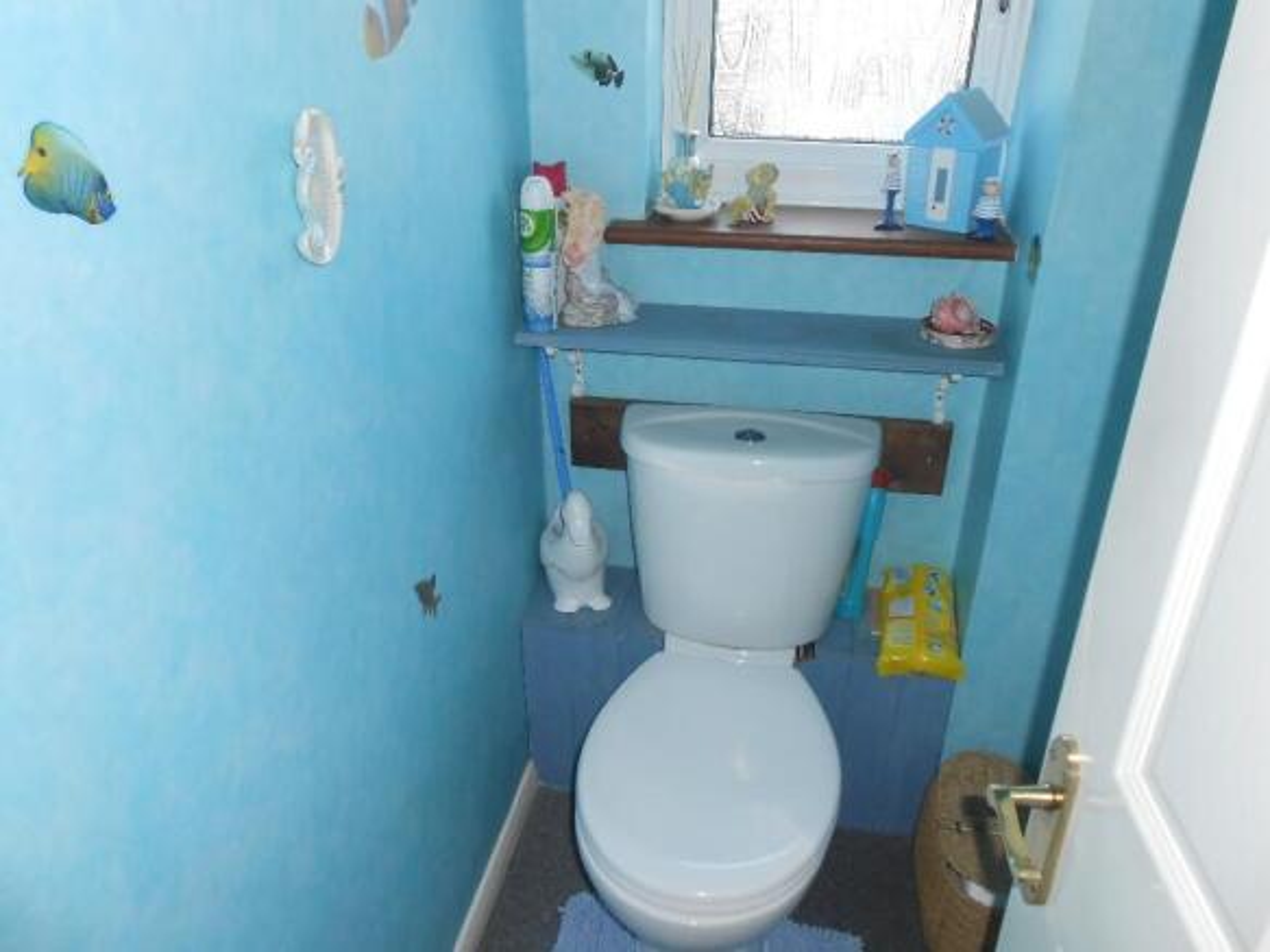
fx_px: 954
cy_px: 476
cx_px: 635
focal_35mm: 26
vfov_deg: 53.0
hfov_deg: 67.3
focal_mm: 4.6
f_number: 3.5
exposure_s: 1/25
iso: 200
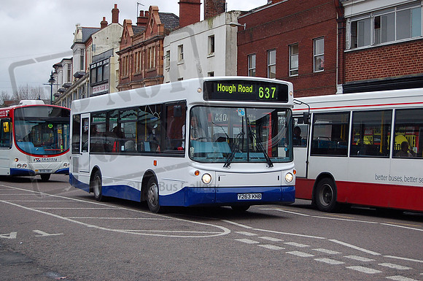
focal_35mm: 69
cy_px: 140
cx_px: 212
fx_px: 810
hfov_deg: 29.3
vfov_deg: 19.7
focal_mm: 46
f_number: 5.3
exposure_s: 1/640
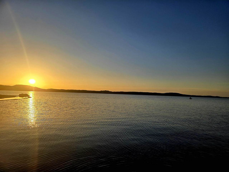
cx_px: 114
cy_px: 86
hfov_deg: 73.9
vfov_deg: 58.9
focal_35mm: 23
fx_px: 152
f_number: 1.8
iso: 25
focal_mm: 5.4
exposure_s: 1/10000
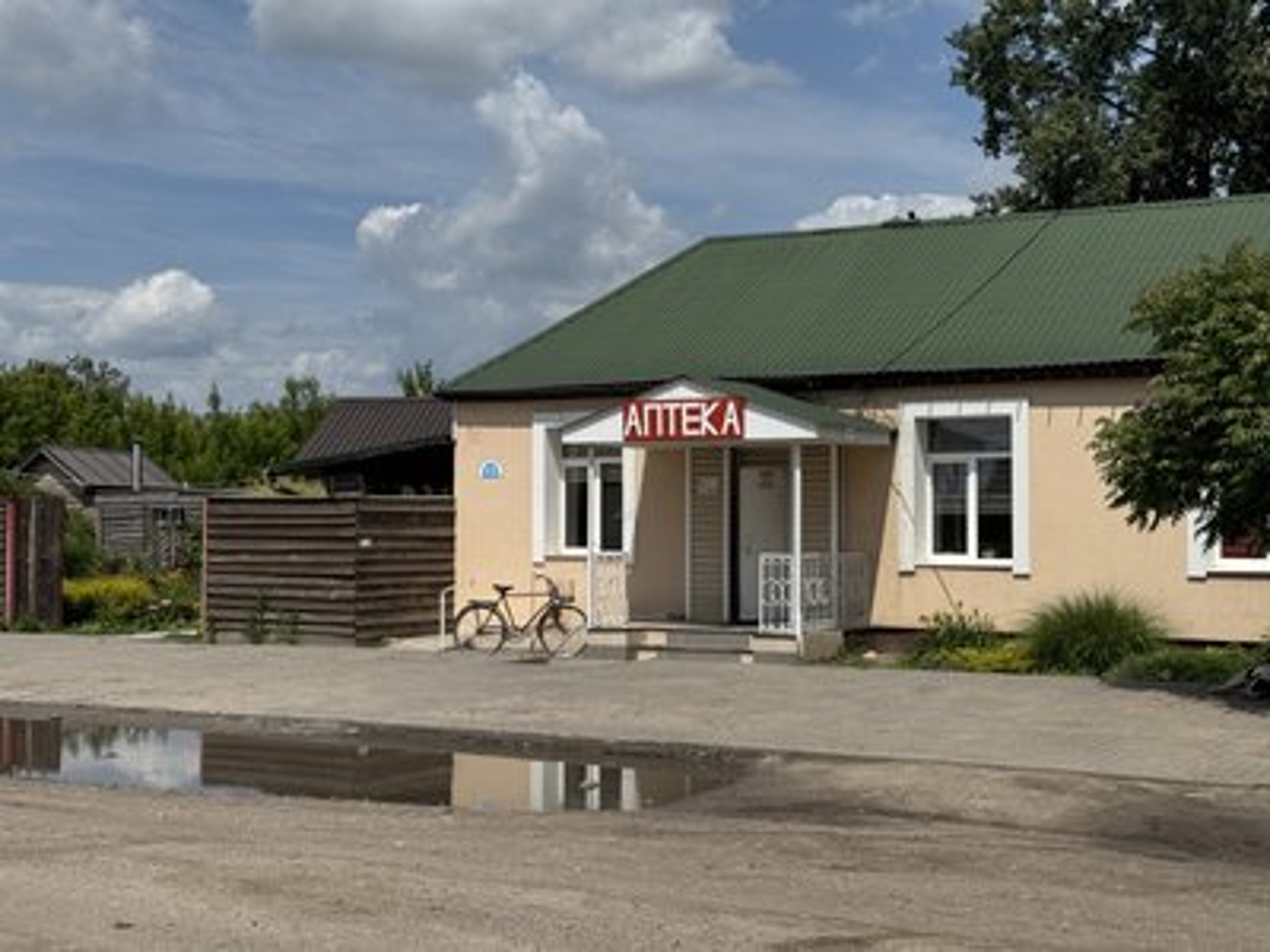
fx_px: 1761
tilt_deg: +3.0
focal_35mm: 48
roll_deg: +1.5
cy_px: 476
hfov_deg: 39.7
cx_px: 635
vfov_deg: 30.3
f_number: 1.78
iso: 64
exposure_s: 1/7937
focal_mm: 6.76
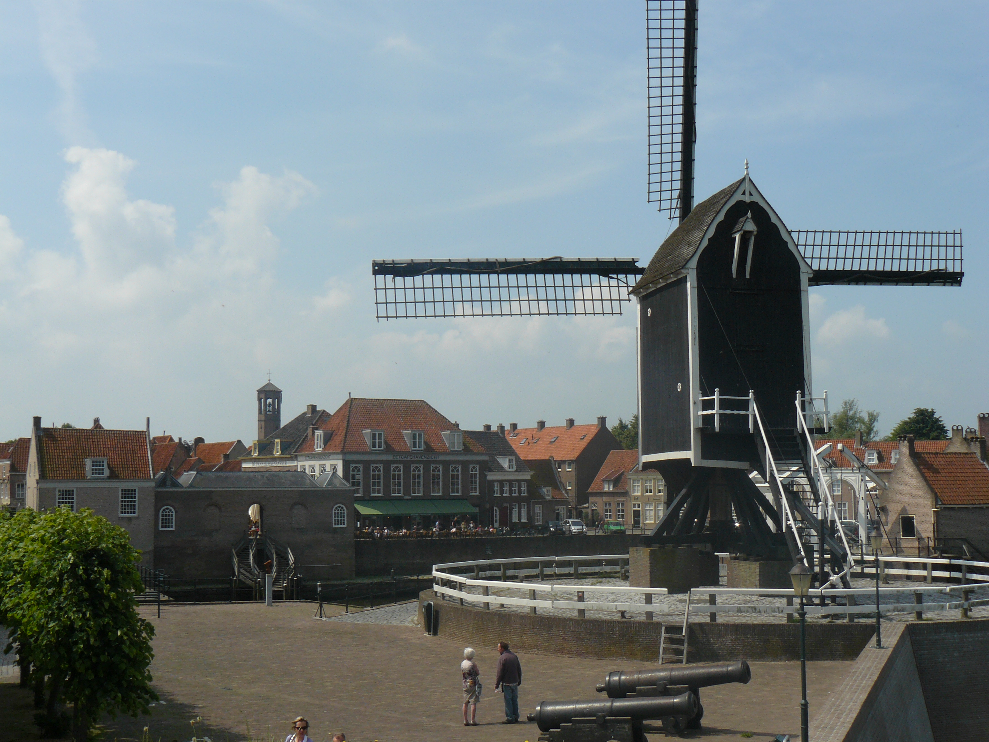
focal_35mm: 48
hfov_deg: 39.7
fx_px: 1371
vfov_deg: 30.3
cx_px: 494
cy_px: 371
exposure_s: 1/400
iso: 100
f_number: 6.3
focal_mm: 8
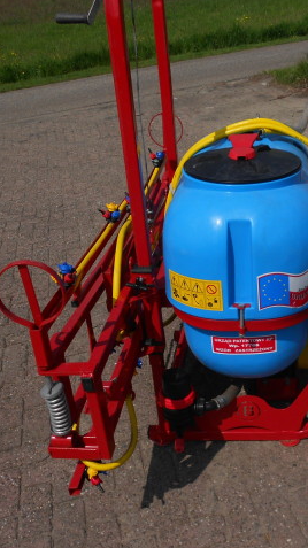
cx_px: 216
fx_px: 552
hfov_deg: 30.8
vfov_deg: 52.8
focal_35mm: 38
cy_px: 273
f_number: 8
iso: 80
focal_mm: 4.6
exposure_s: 1/500
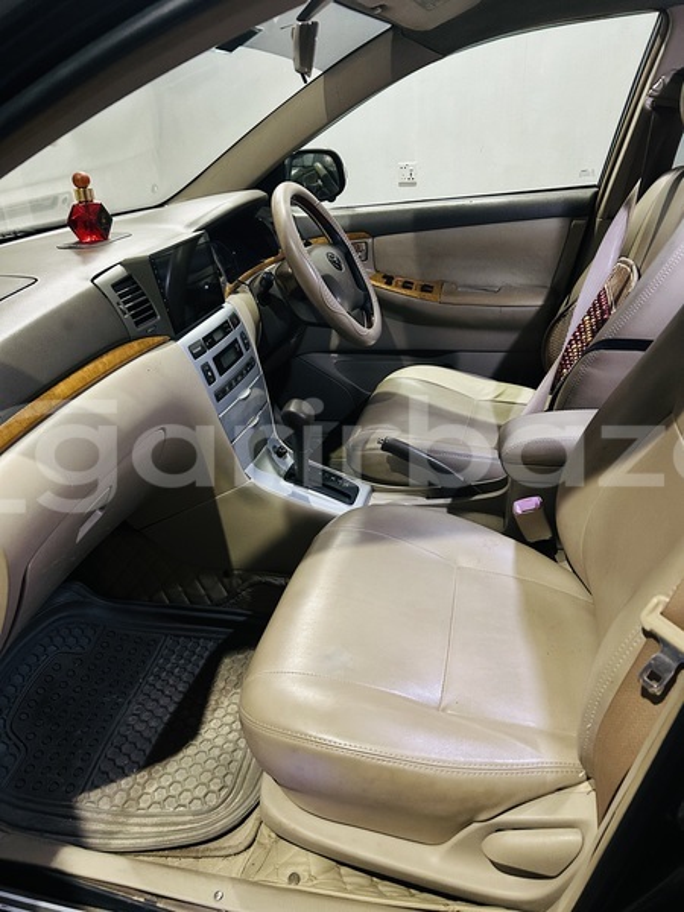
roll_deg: +2.9
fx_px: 685
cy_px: 456
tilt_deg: -27.6
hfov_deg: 53.1
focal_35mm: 26
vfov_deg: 67.3
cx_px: 342
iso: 640
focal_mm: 5.7
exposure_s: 1/33
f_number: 1.5
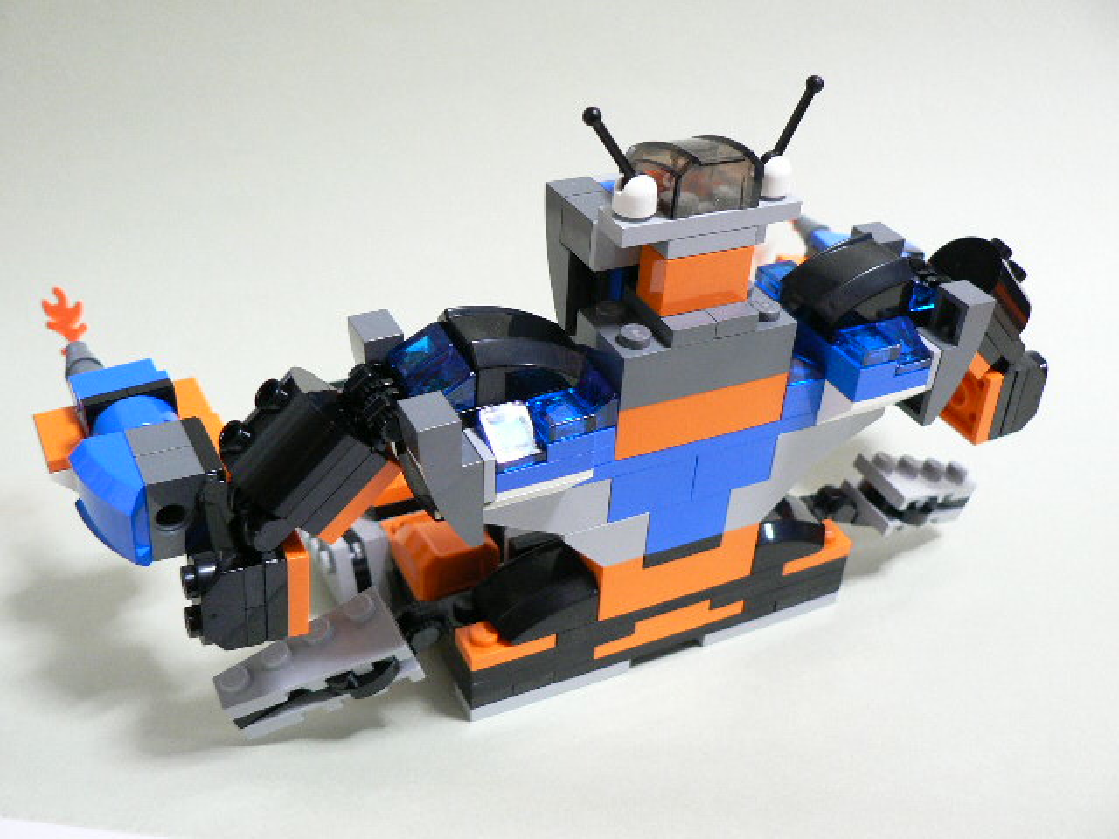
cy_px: 420
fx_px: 1164
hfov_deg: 51.4
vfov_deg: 39.7
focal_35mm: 36
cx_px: 560
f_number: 2.8
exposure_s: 1/13
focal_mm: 6
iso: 200
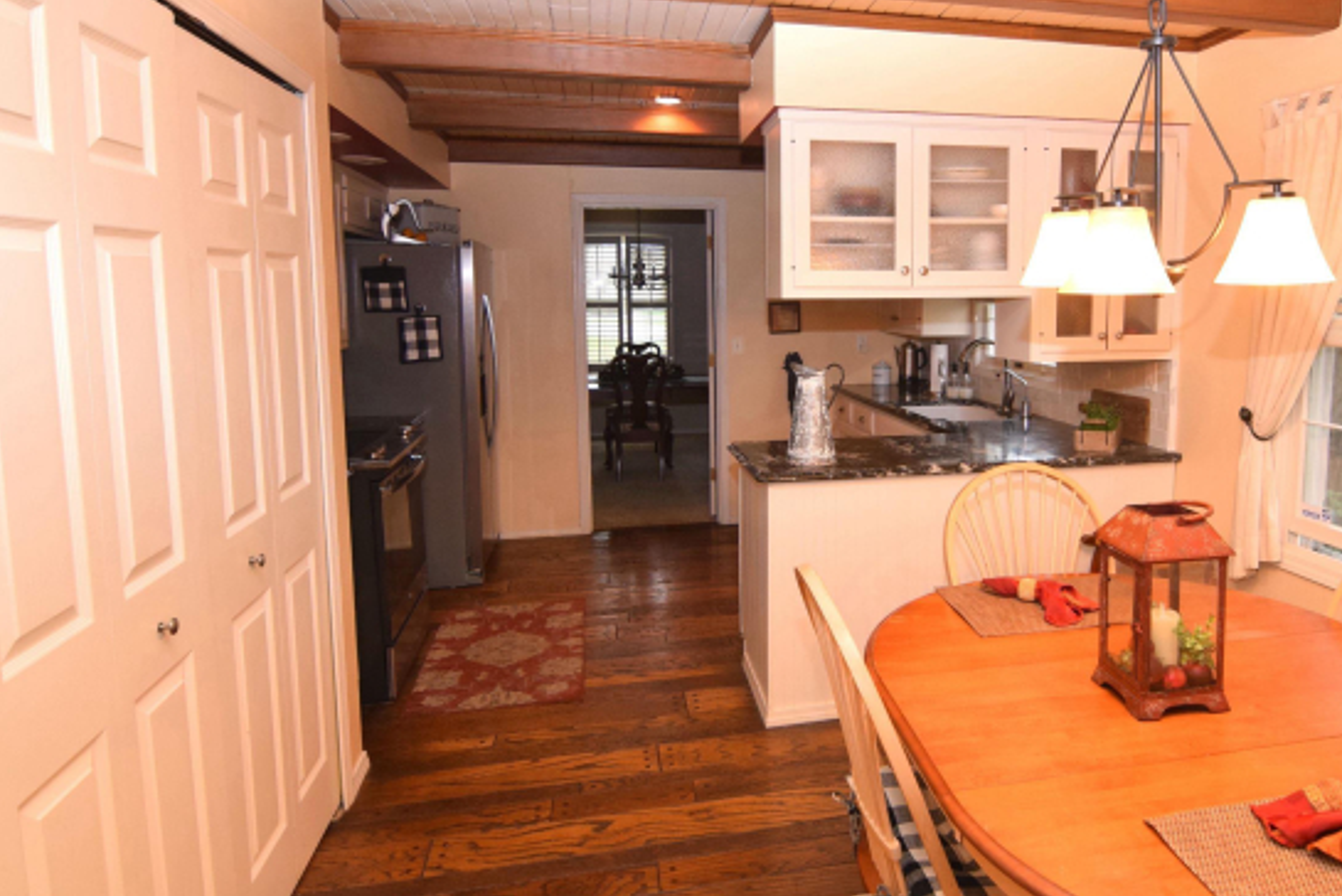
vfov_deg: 55.6
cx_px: 825
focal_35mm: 23
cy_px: 384
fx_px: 846
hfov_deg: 75.7
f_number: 4.5
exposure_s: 1/80
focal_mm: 11
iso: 800
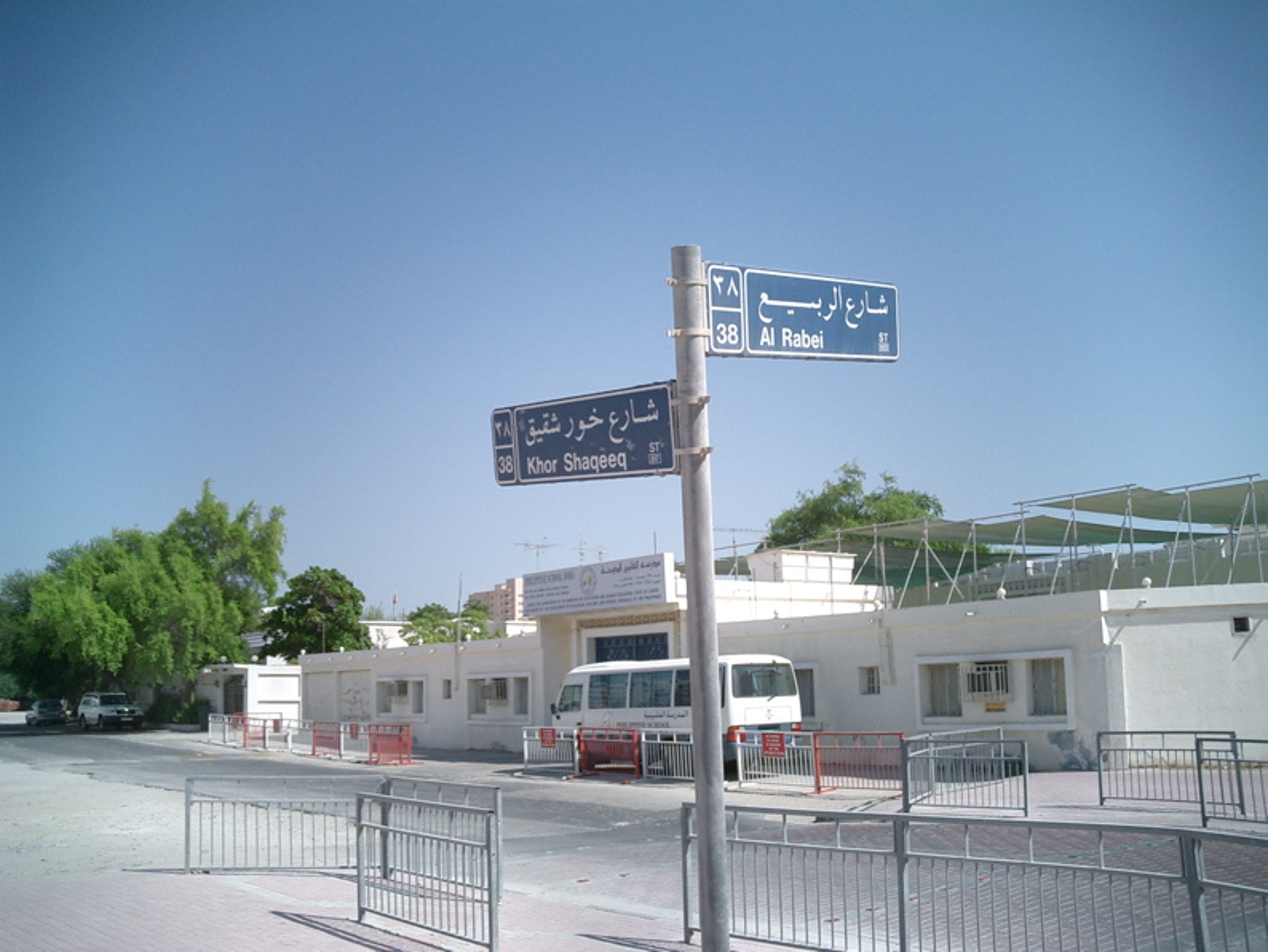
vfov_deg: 40.7
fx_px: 1282
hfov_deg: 52.6
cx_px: 634
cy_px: 476
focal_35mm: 35
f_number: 4.2
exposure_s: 1/1000
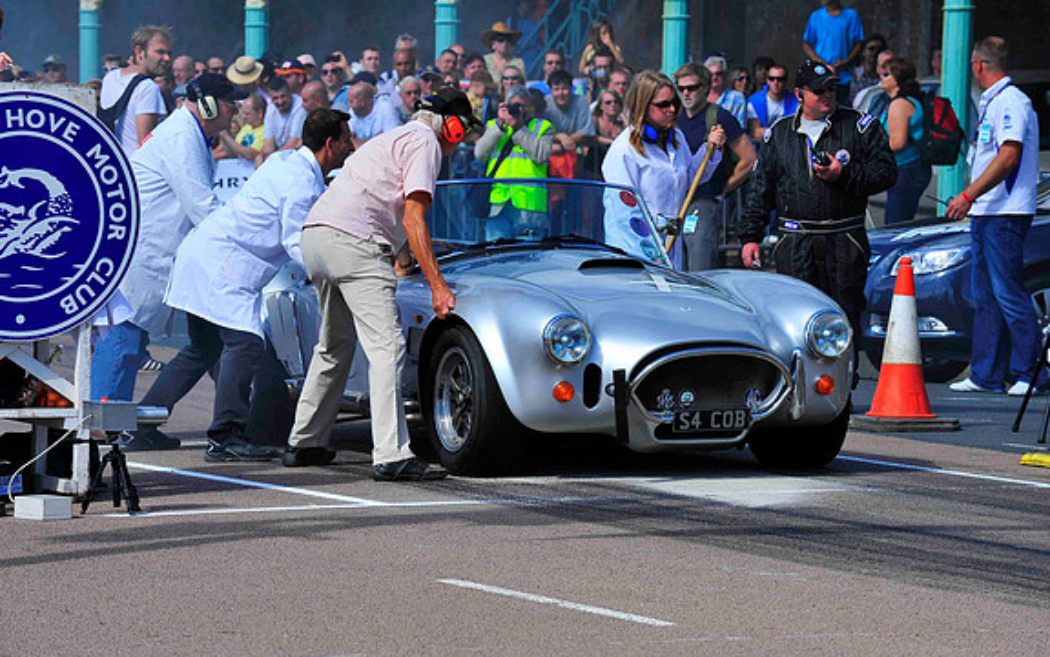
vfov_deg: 6.4
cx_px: 523
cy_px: 307
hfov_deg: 10.2
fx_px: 5866
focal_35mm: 205
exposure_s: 1/800
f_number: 10
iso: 400
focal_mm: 200
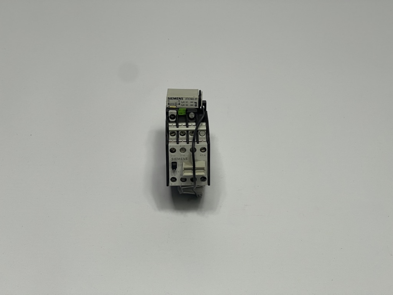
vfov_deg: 22.9
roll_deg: -1.3
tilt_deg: -43.0
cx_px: 196
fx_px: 727
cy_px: 148
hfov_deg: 30.3
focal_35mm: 64
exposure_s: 1/100
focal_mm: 7.5
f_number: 2.2
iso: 40
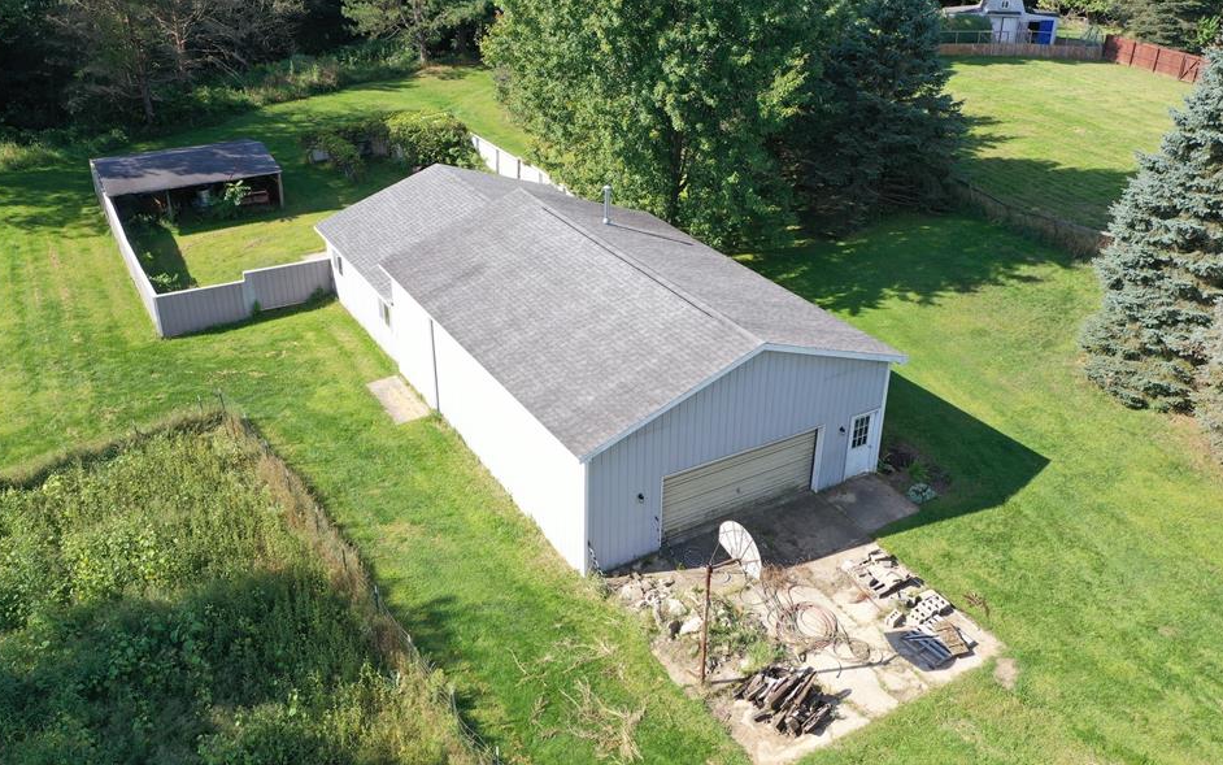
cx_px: 628
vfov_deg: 40.6
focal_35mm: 31
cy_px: 357
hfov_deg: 61.2
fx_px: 1033
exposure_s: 1/200
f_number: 5
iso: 100
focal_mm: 10.26
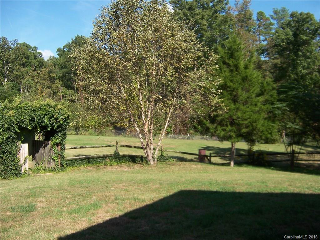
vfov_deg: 42.9
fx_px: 305
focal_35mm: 33
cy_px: 120
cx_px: 160
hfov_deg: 55.4
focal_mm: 5.5
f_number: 3.4
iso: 80
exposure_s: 1/750
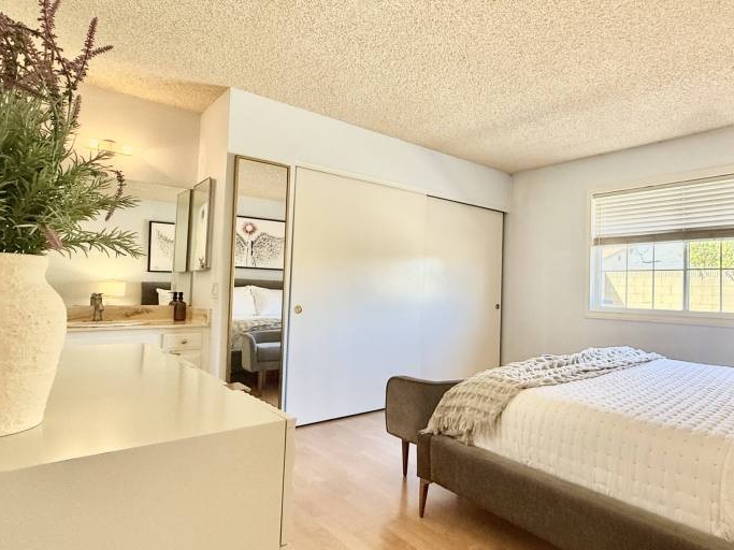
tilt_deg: +2.9
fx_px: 445
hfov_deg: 75.2
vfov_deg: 63.4
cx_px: 519
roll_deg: -1.1
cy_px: 275
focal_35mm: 21
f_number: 2.2
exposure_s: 1/120
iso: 125
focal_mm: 2.22
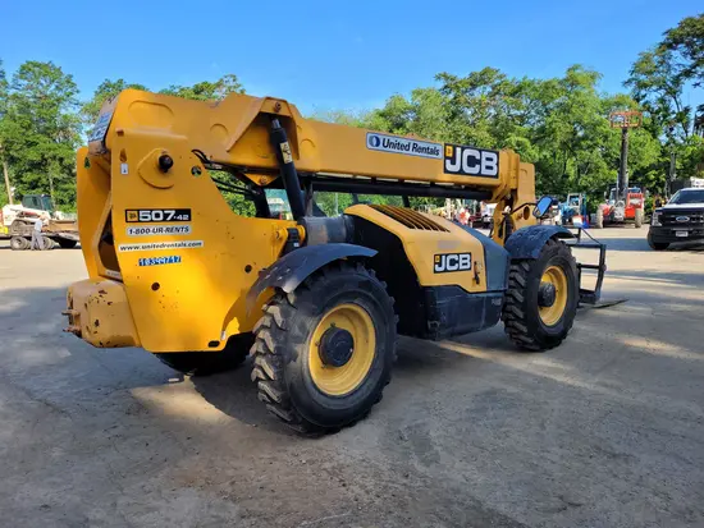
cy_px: 264
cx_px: 352
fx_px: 529
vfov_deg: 53.1
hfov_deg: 67.3
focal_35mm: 26
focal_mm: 5.4
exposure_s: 1/758
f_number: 1.8
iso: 40
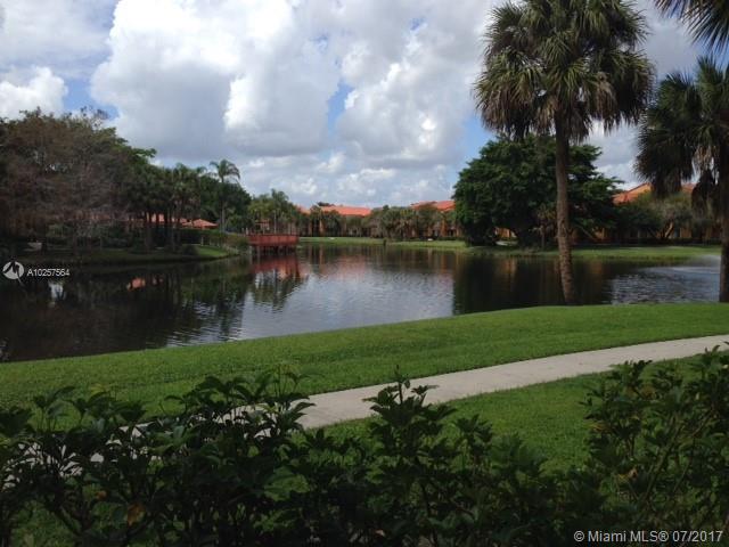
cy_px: 274
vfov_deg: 42.9
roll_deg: +0.1
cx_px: 364
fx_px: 695
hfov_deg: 55.4
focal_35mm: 33
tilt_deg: -5.4
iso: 50
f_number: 2.4
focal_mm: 4.12
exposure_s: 1/1748
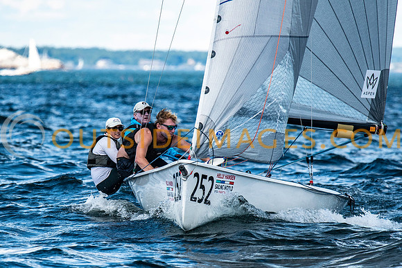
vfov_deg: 2.4
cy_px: 168
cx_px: 150
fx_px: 6304
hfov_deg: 3.7
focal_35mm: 564
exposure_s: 1/3200
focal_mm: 300
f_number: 5
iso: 500
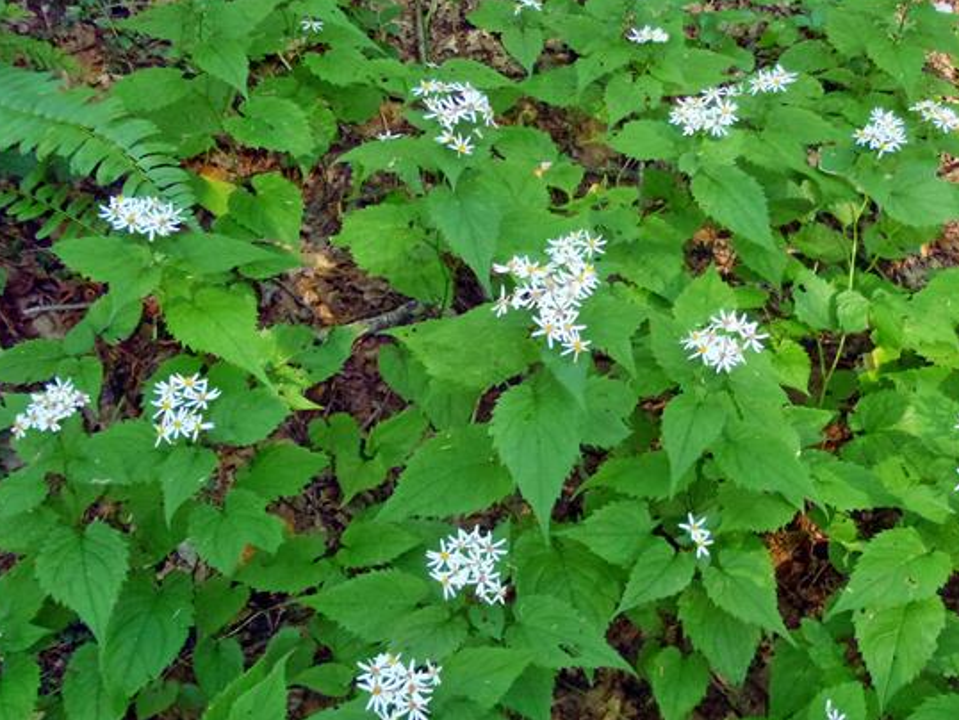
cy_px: 389
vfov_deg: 28.0
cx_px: 560
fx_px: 1441
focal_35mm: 52
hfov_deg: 36.7
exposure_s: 1/13
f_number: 4.8
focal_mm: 7.73
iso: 400
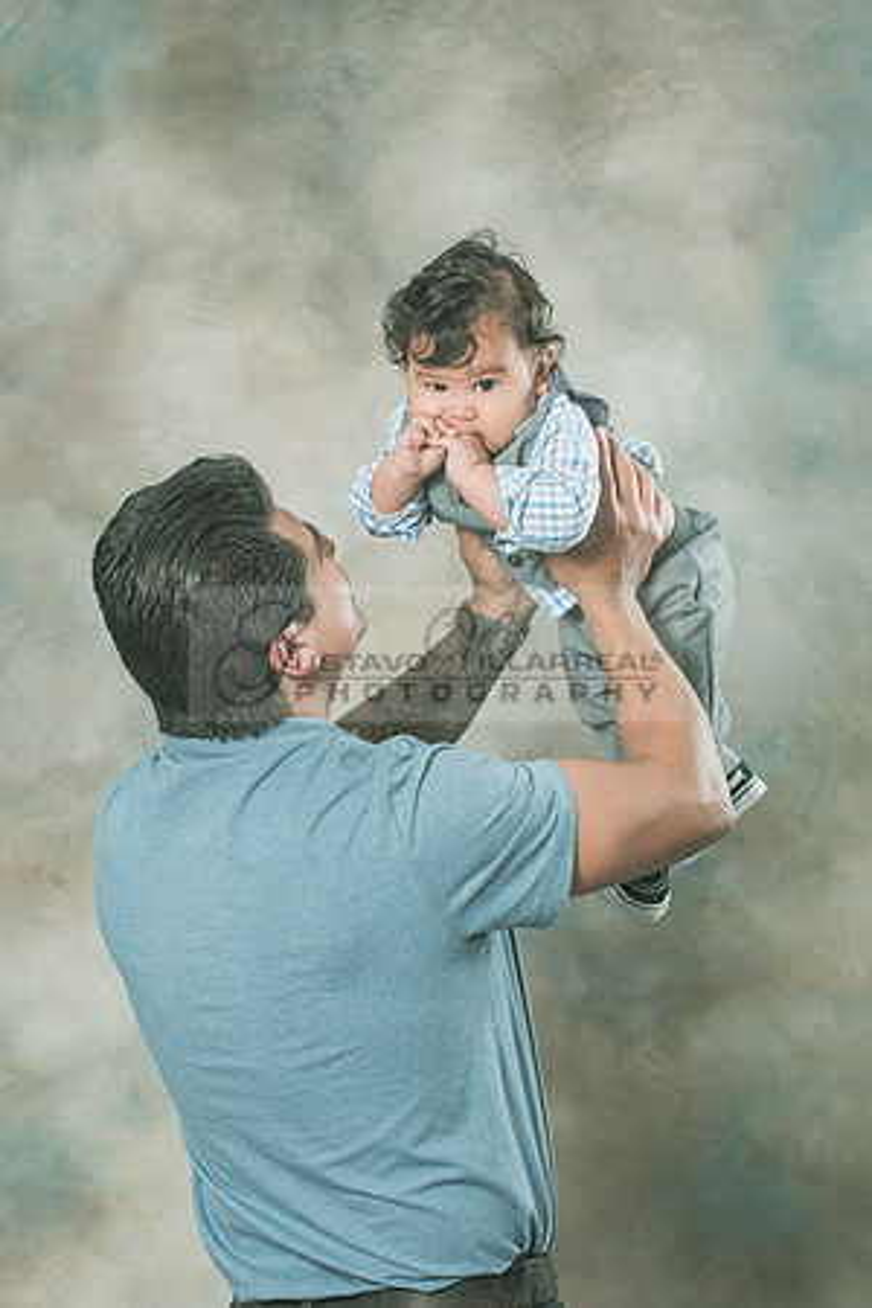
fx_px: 5991
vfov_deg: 12.5
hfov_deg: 8.3
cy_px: 654
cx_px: 436
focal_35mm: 165
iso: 200
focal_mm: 110
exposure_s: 1/125
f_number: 5.6
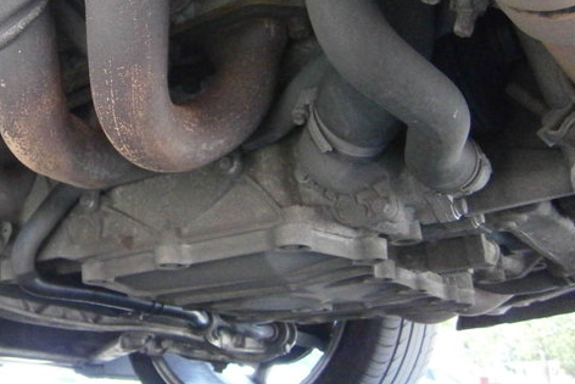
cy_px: 112
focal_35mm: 44
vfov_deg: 30.2
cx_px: 115
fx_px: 703
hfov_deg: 42.5
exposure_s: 1/160
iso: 800
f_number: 2.8
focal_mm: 4.7
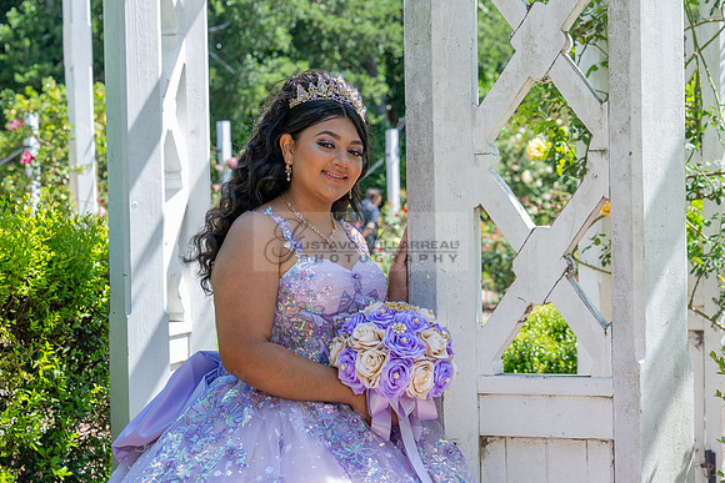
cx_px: 342
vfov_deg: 17.0
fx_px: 1618
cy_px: 240
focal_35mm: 80
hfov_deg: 25.3
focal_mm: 70
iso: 200
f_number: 6.3
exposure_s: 1/200
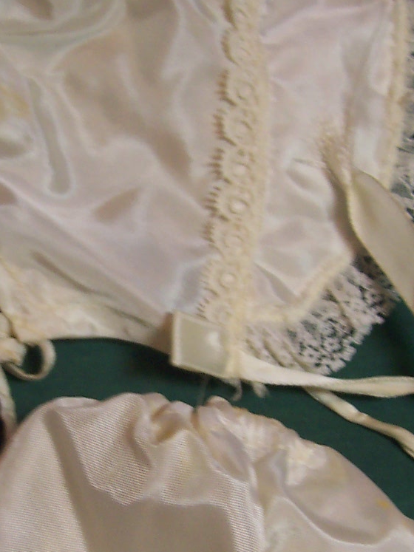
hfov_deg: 17.9
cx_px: 104
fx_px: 1308
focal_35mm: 82
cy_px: 383
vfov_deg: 23.7
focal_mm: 5.6
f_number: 2.8
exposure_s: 1/30
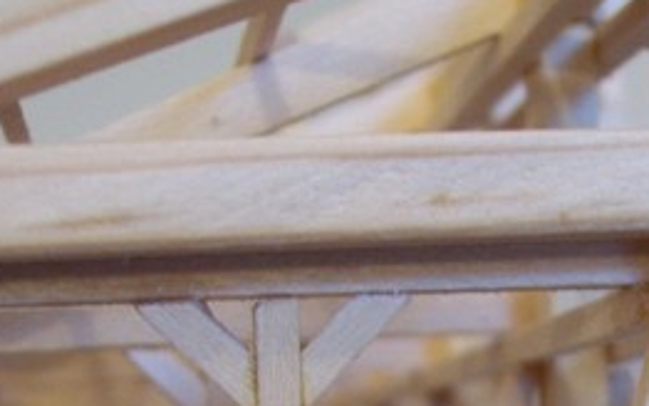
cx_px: 478
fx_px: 1787
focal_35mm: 101
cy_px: 540
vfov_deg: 12.5
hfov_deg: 20.4
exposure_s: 1/15
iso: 200
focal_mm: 8
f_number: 3.4
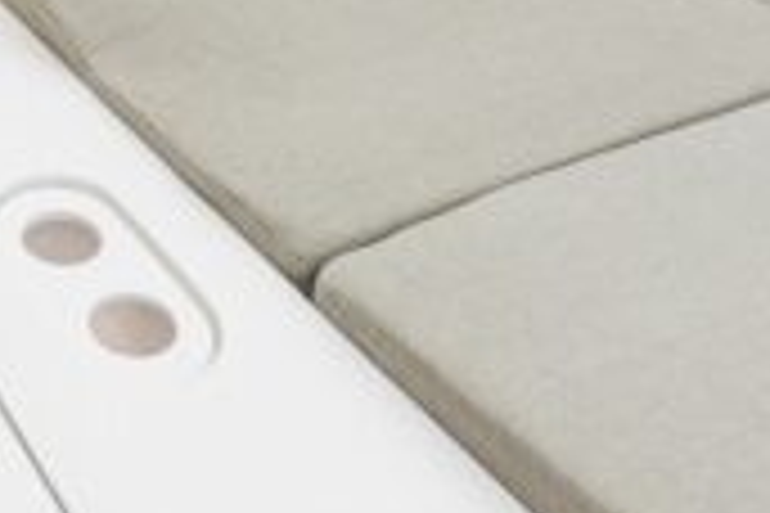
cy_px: -536
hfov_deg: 29.7
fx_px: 1347
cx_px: -9
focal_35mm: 63
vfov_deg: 16.2
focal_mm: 14
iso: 400
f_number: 8
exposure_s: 1/2000
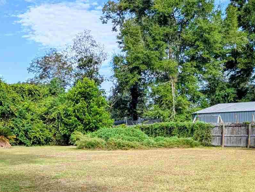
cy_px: 160
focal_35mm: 62
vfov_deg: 23.3
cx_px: 65
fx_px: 457
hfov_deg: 30.6
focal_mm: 6.9
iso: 21
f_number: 1.68
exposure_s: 1/845
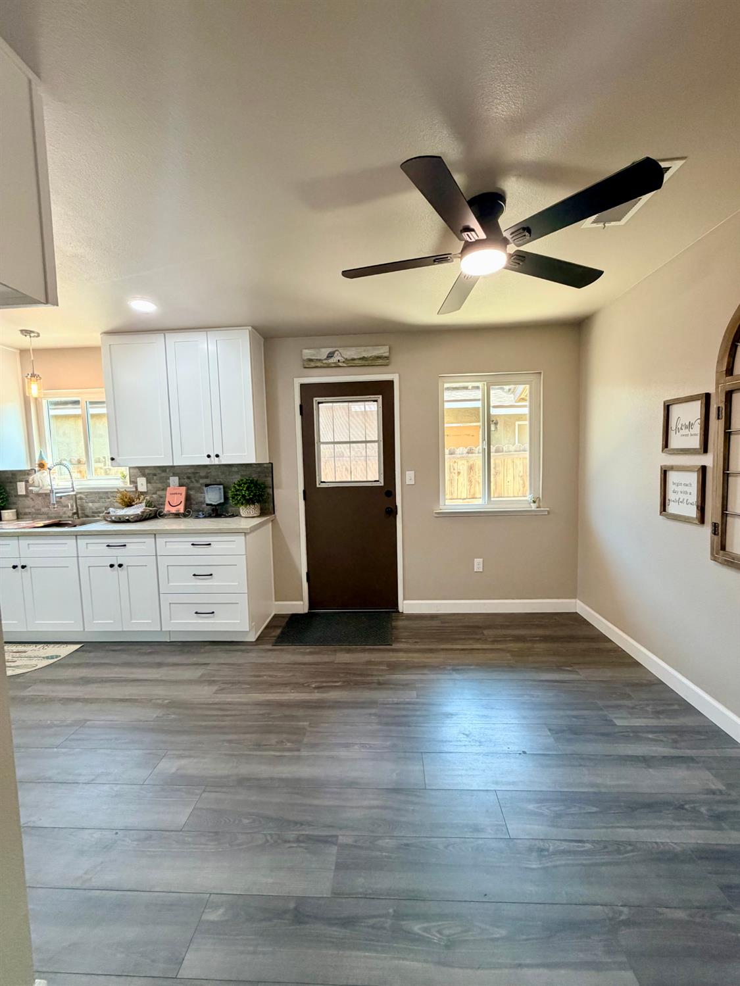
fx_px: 399
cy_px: 493
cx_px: 370
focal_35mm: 14
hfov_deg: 85.7
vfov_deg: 102.0
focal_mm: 2.22
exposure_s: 1/121
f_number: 2.2
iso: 320
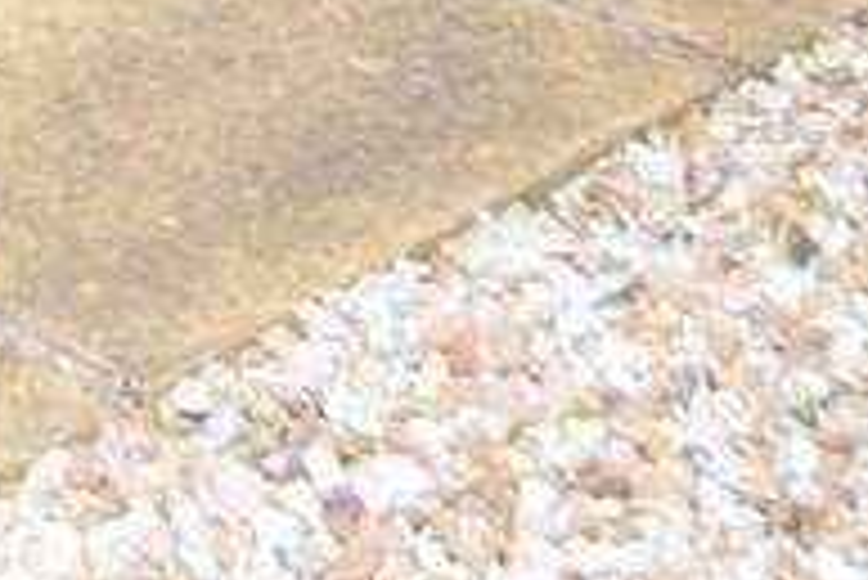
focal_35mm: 143
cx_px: -499
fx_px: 3450
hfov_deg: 13.4
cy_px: -524
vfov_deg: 9.1
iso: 100
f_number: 6.3
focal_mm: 18
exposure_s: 1/160
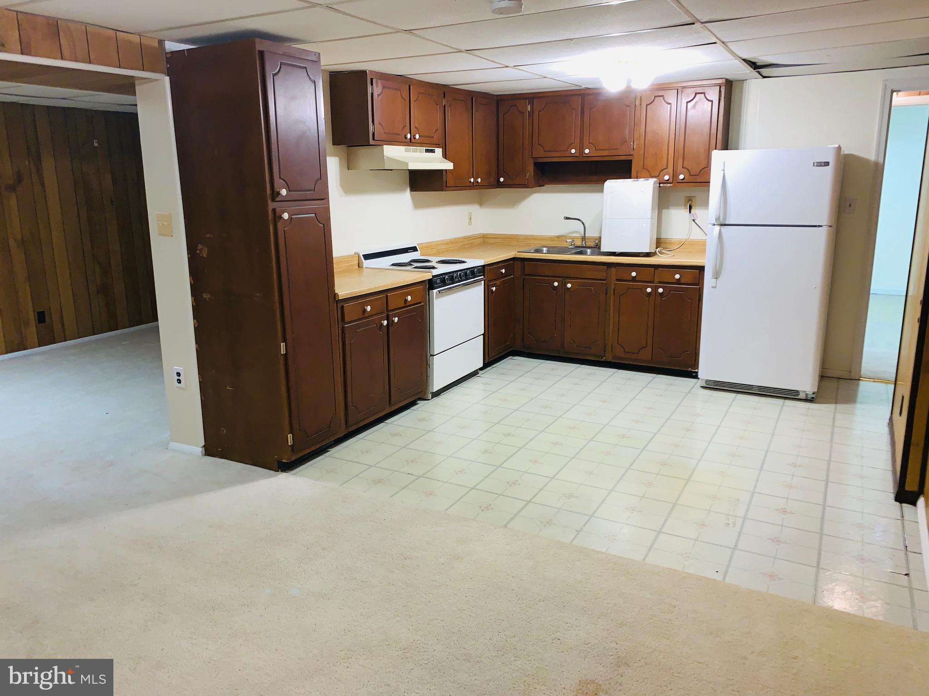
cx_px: 464
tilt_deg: -12.5
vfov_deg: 53.1
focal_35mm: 26
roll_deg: -0.4
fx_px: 698
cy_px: 348
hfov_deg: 67.3
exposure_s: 1/15
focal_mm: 4.25
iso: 64
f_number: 1.8
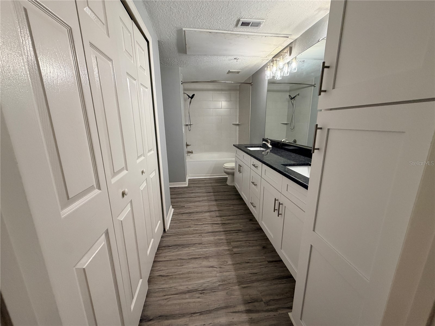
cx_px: 218
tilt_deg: -13.4
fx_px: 176
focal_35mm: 14
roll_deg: +1.6
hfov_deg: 102.1
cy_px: 163
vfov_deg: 85.7
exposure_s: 1/120
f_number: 2.2
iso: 250
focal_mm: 2.22
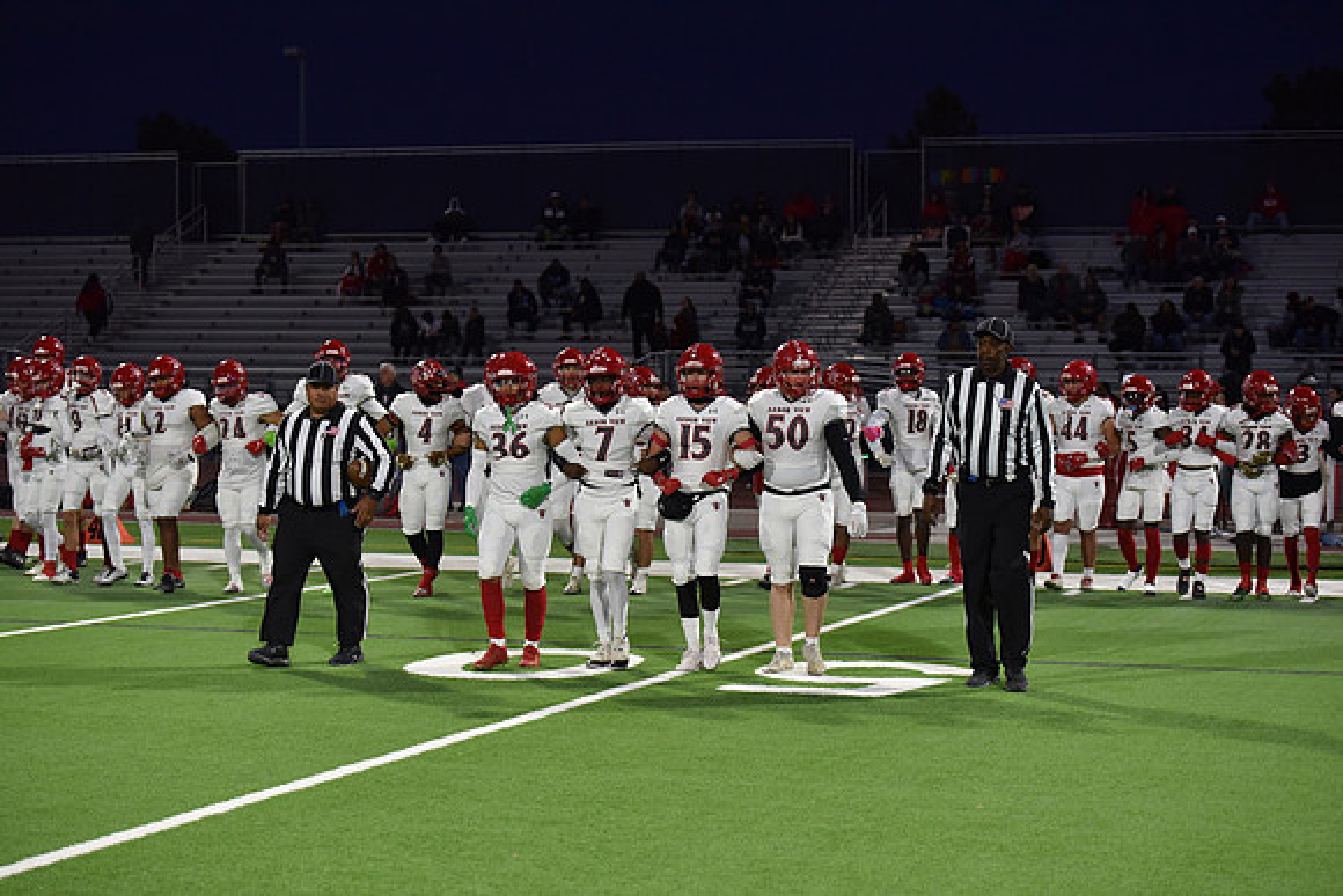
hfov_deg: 26.0
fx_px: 2910
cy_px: 448
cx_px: 672
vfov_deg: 17.5
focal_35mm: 78
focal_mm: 78
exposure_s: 1/500
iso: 1800
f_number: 2.8
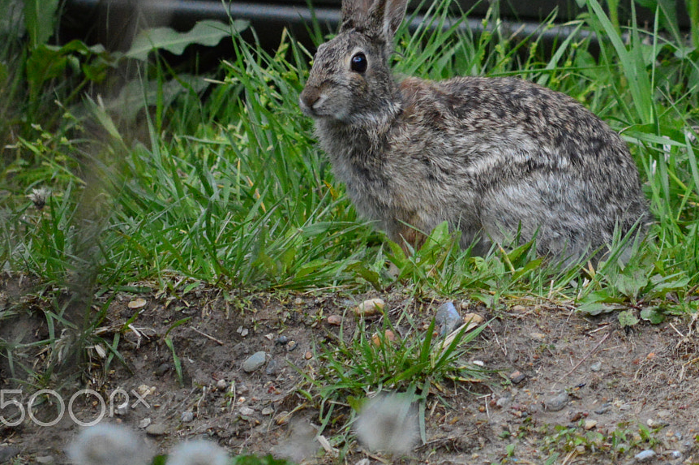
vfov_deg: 2.5
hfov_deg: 3.7
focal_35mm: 557
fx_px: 10805
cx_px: 598
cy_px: 83
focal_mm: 200
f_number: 5.6
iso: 3200
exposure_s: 1/3200
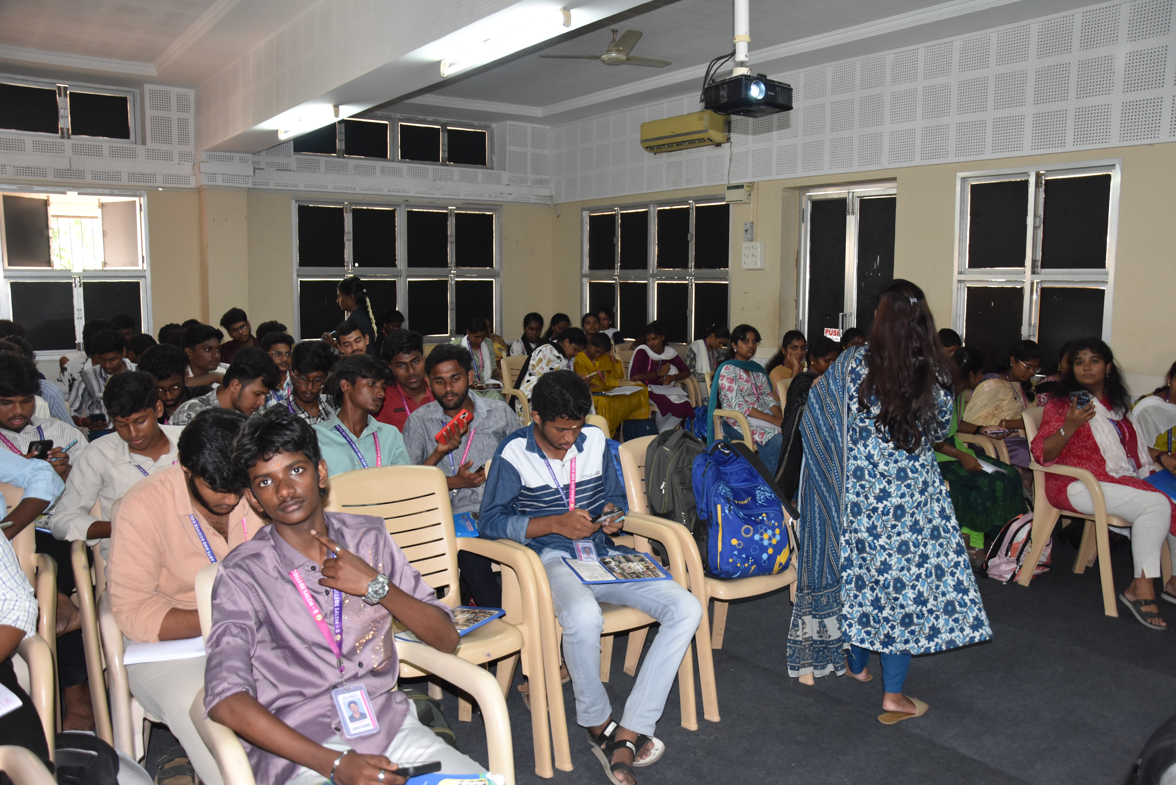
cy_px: 392
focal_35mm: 27
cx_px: 588
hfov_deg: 67.4
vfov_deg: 48.0
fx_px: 882
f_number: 3.5
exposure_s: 1/60
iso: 1100
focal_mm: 18
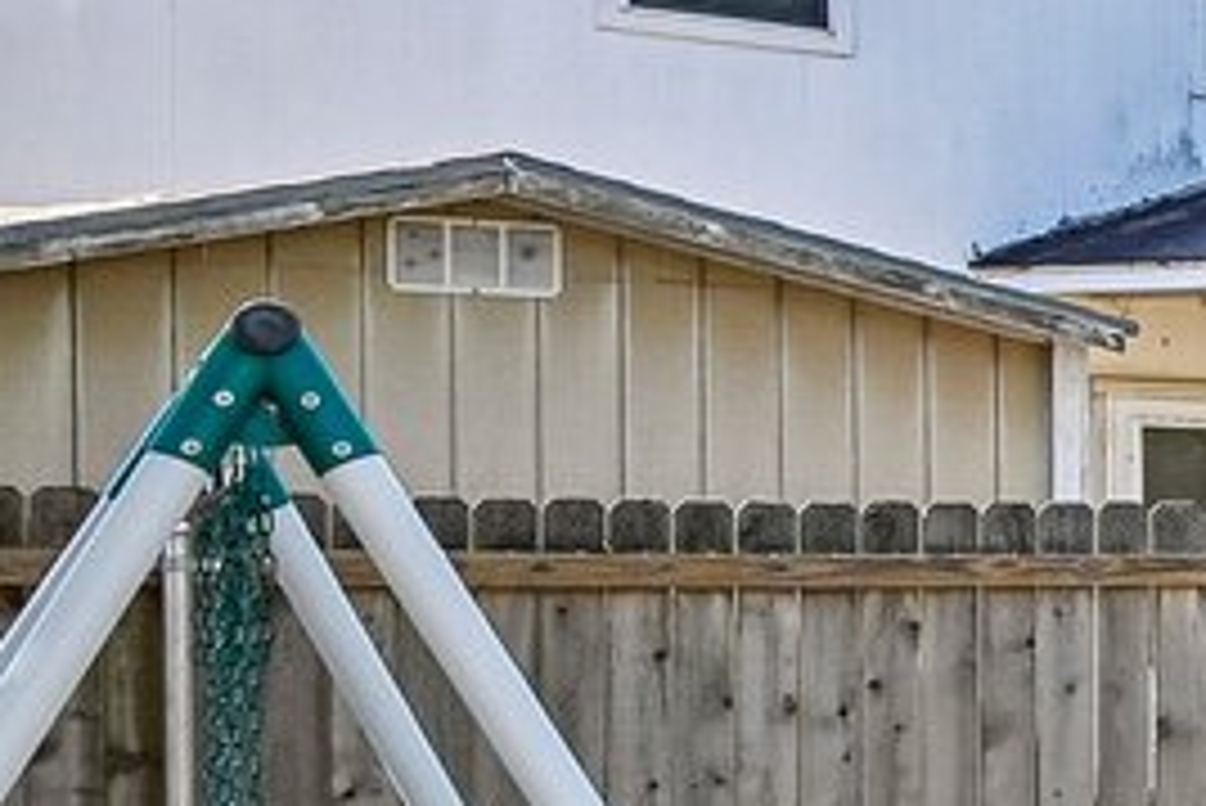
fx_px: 3586
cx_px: 3384
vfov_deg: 12.8
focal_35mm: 107
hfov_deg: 12.1
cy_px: 439
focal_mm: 14
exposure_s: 1/80
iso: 100
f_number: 8
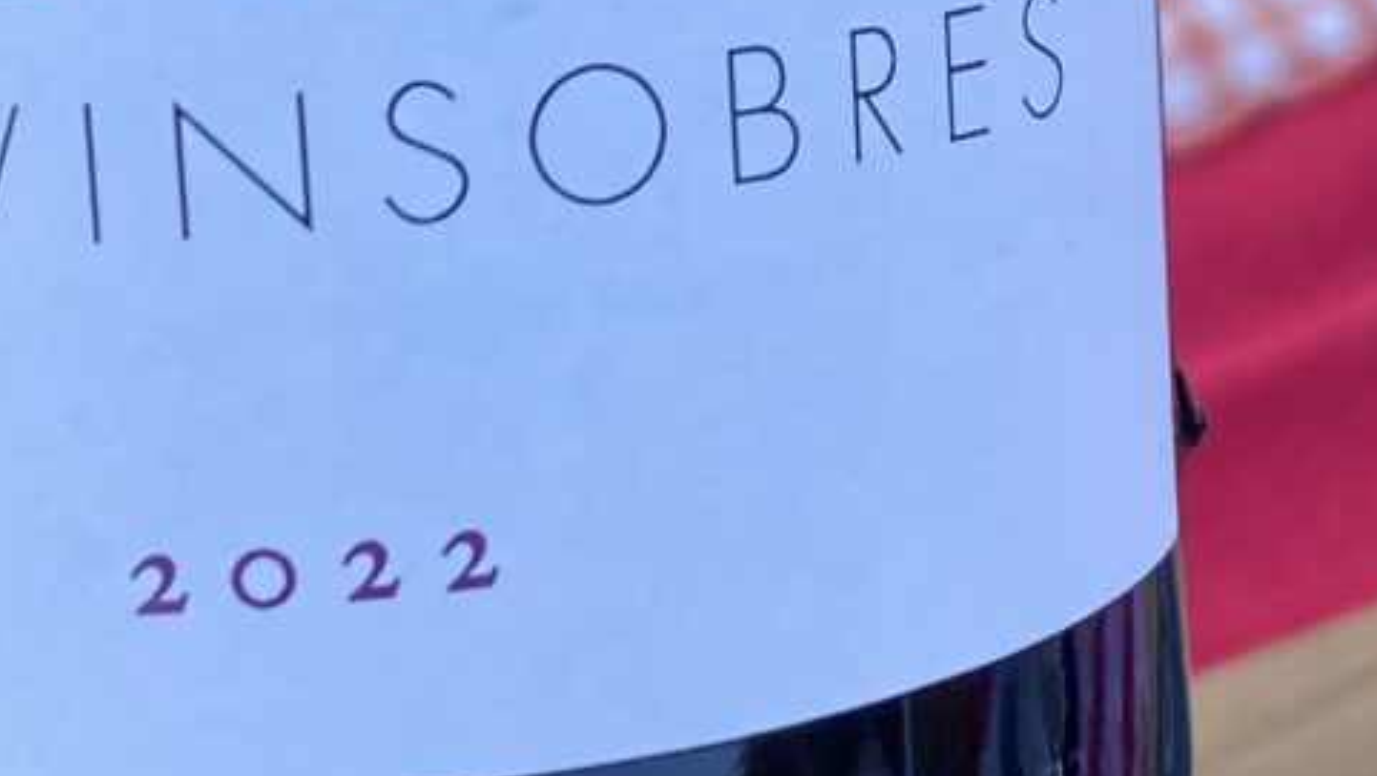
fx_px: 4128
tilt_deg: -53.3
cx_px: 905
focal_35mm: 113
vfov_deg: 10.7
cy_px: 11
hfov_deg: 18.9
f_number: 1.8
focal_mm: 4.25
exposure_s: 1/312
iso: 32
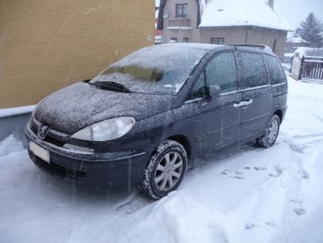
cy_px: 122
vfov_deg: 49.7
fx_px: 261
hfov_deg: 63.4
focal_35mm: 28
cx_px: 162
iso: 200
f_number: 3.3
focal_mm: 4.7
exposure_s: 1/30
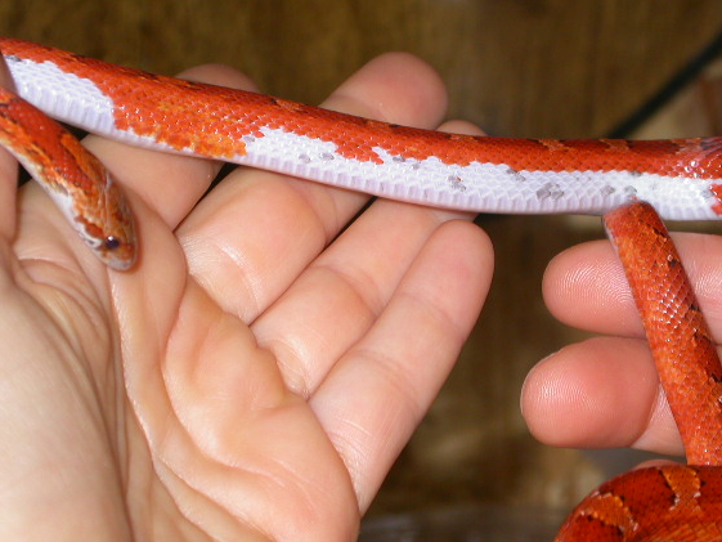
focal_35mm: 170
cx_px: 362
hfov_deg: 11.6
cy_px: 246
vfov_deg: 8.7
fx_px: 3547
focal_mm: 30.8
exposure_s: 1/60.3
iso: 100
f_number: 5
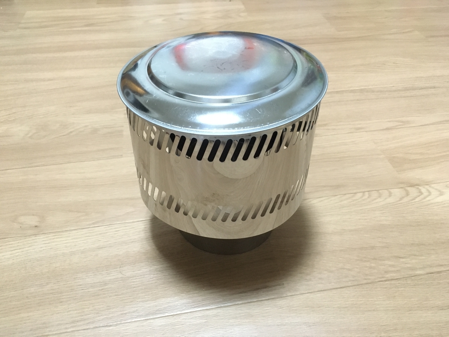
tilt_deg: -40.5
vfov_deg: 48.2
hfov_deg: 61.7
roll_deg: +0.4
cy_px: 168
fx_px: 376
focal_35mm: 29
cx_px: 224
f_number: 2.2
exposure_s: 1/15
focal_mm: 4.15
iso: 320
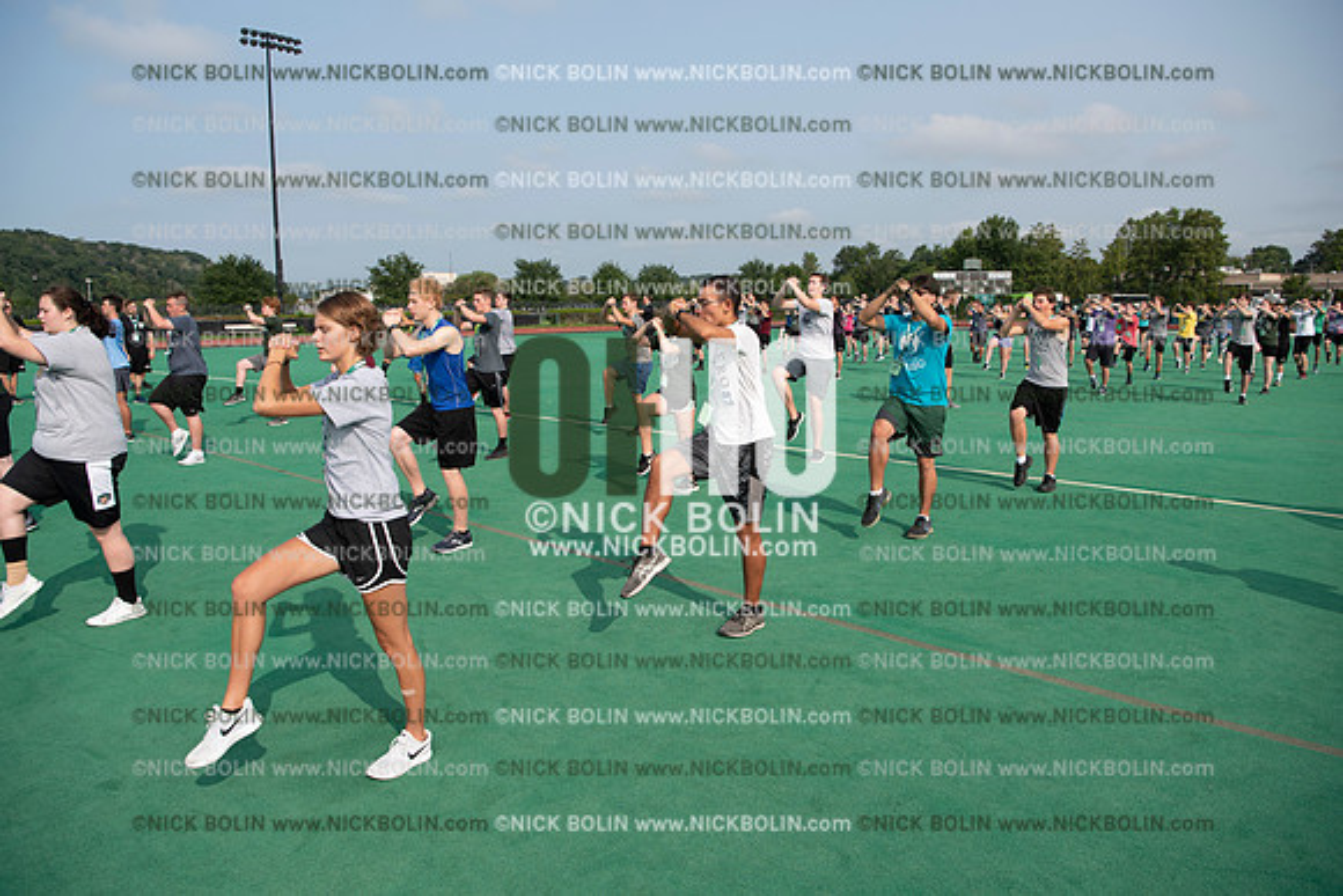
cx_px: 672
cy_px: 448
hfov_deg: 73.7
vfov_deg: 53.2
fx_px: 896
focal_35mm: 24
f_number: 5.6
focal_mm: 24
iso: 125
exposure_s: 1/640
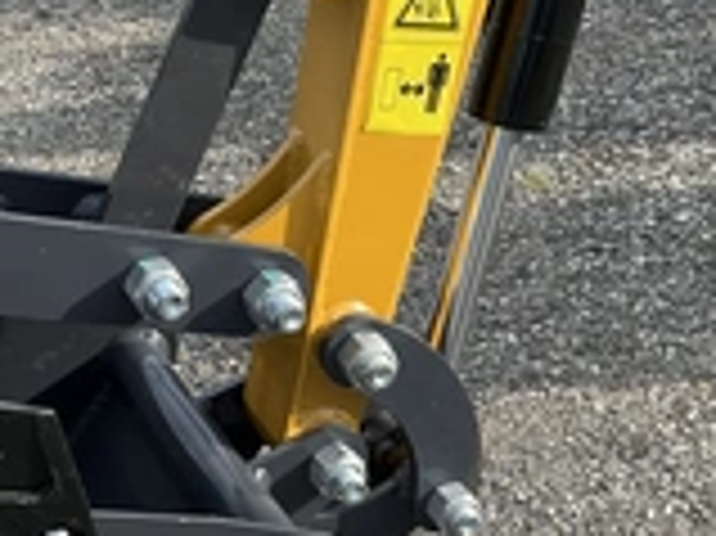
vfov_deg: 20.1
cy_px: 324
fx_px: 1509
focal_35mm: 73
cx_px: 144
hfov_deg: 26.2
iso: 25
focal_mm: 3
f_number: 1.8
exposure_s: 1/593
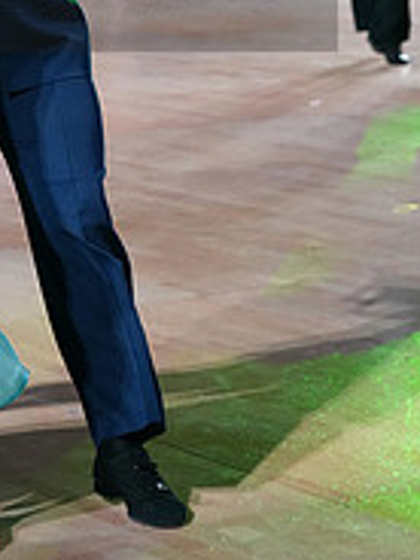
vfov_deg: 11.1
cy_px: -49
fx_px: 2847
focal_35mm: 176
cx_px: -81
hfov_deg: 8.4
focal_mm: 58
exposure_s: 1/320
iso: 3200
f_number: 4
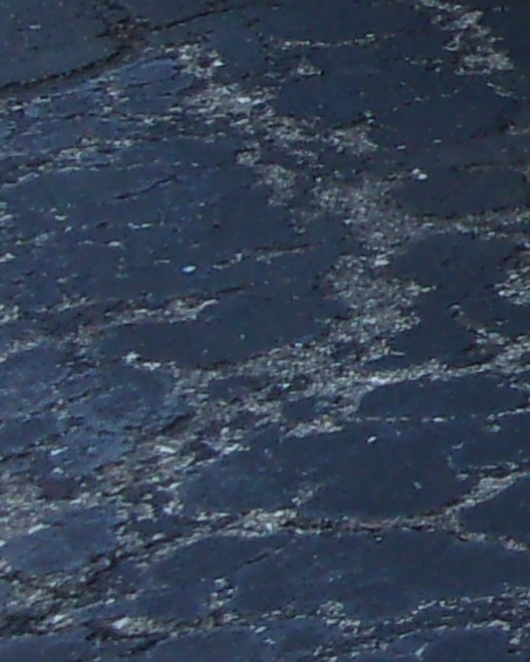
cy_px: -95
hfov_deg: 7.1
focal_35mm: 195
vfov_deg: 9.8
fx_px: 3823
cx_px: 1608
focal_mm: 5.1
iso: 80
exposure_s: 1/100
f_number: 3.9
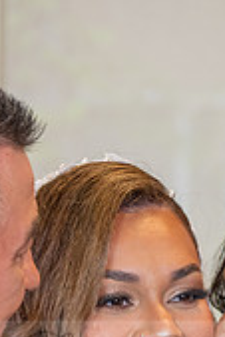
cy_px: 368
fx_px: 2404
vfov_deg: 8.0
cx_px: 159
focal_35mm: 257
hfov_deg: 5.4
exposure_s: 1/200
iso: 1250
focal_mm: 75
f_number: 4
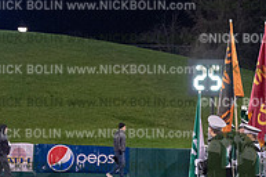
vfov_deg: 4.9
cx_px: 305
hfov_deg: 7.4
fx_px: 2043
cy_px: 198
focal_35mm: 277
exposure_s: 1/400
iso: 6400
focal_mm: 92
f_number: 5.6
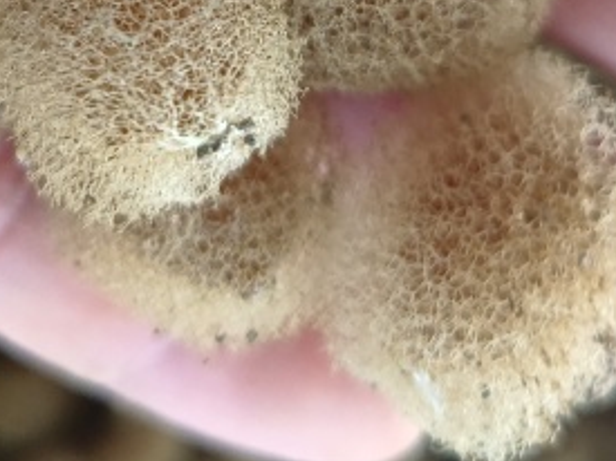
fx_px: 1192
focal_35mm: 67
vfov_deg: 19.5
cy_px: -204
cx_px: 220
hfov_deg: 28.8
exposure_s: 1/60
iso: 351
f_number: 1.88
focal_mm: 5.5
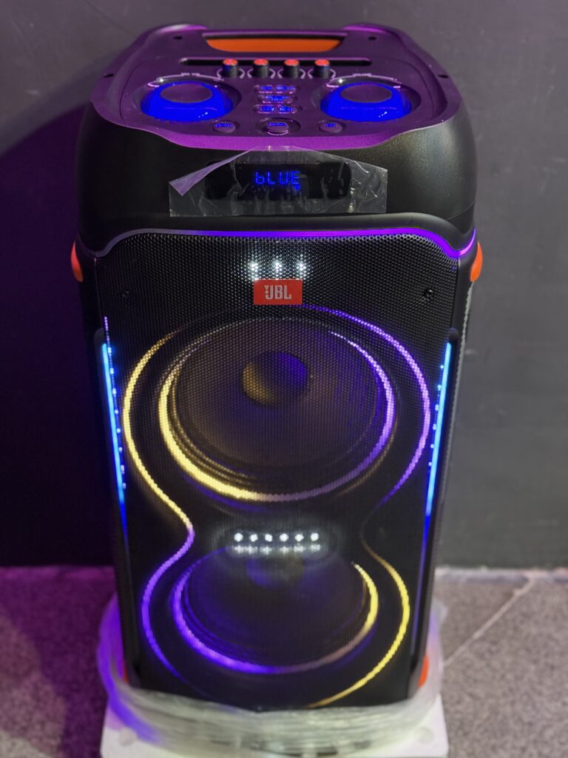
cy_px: 379
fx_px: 1050
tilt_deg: -35.7
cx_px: 284
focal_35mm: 48
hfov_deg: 30.3
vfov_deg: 39.7
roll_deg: -1.1
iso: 640
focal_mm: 6.76
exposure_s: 1/25
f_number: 1.78
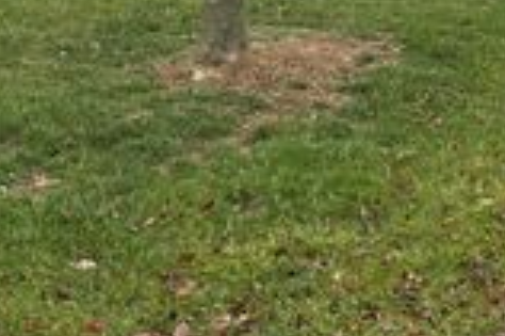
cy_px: -104
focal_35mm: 79
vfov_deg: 16.3
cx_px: 719
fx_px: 1107
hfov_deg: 22.1
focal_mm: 6.86
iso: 80
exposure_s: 1/587
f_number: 1.78
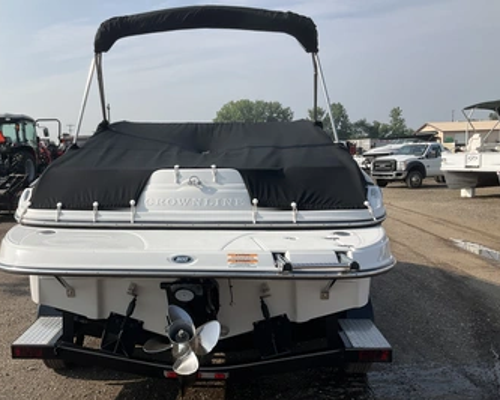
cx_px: 206
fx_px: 503
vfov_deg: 43.3
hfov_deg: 52.6
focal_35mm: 34
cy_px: 200
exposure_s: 1/2227
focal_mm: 3
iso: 25
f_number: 1.8
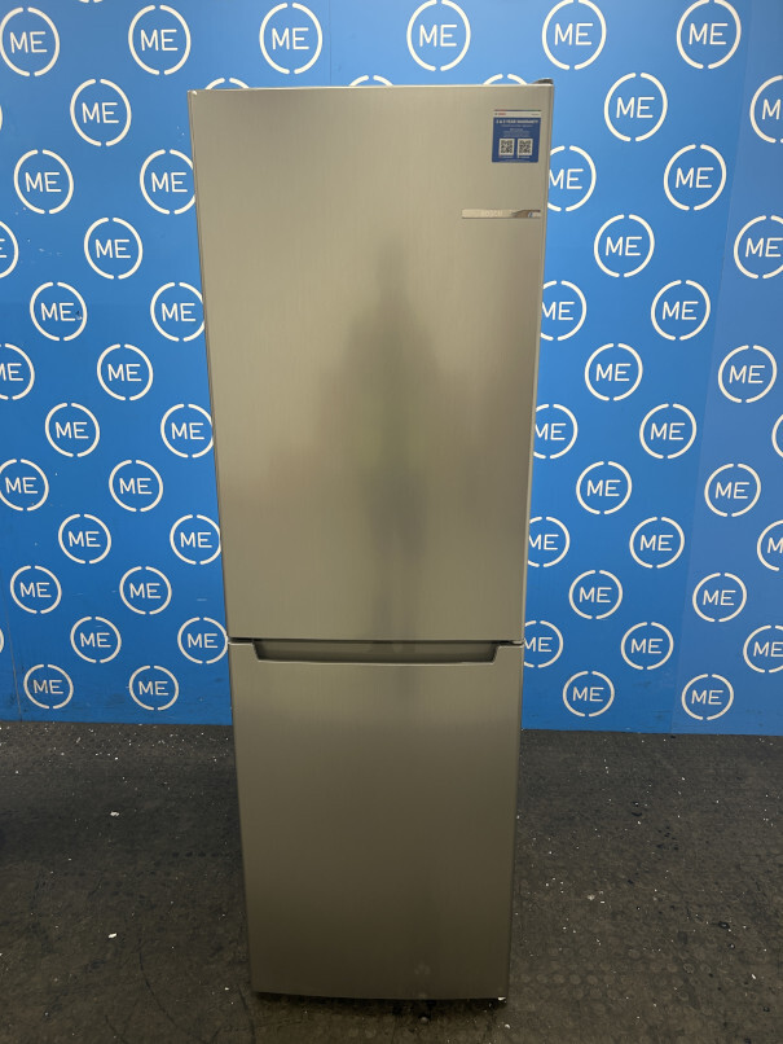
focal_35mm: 26
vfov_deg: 67.3
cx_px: 392
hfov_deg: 53.1
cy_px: 522
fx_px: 784
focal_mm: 5.7
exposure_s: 1/50
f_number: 1.5
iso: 80
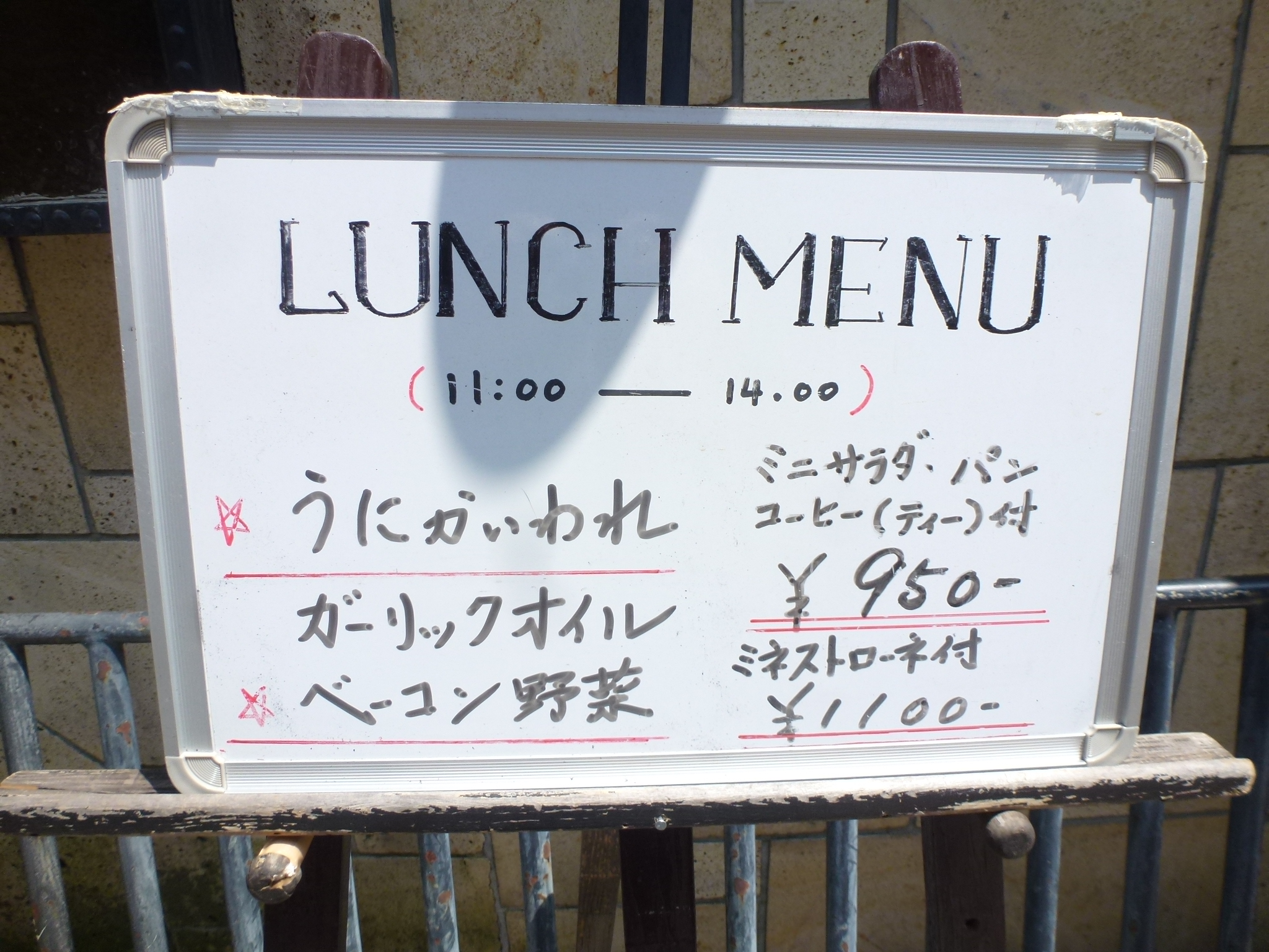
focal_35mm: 24
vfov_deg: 56.8
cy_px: 476
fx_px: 880
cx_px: 634
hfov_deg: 71.6
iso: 100
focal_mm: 4.3
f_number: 3.3
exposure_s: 1/640
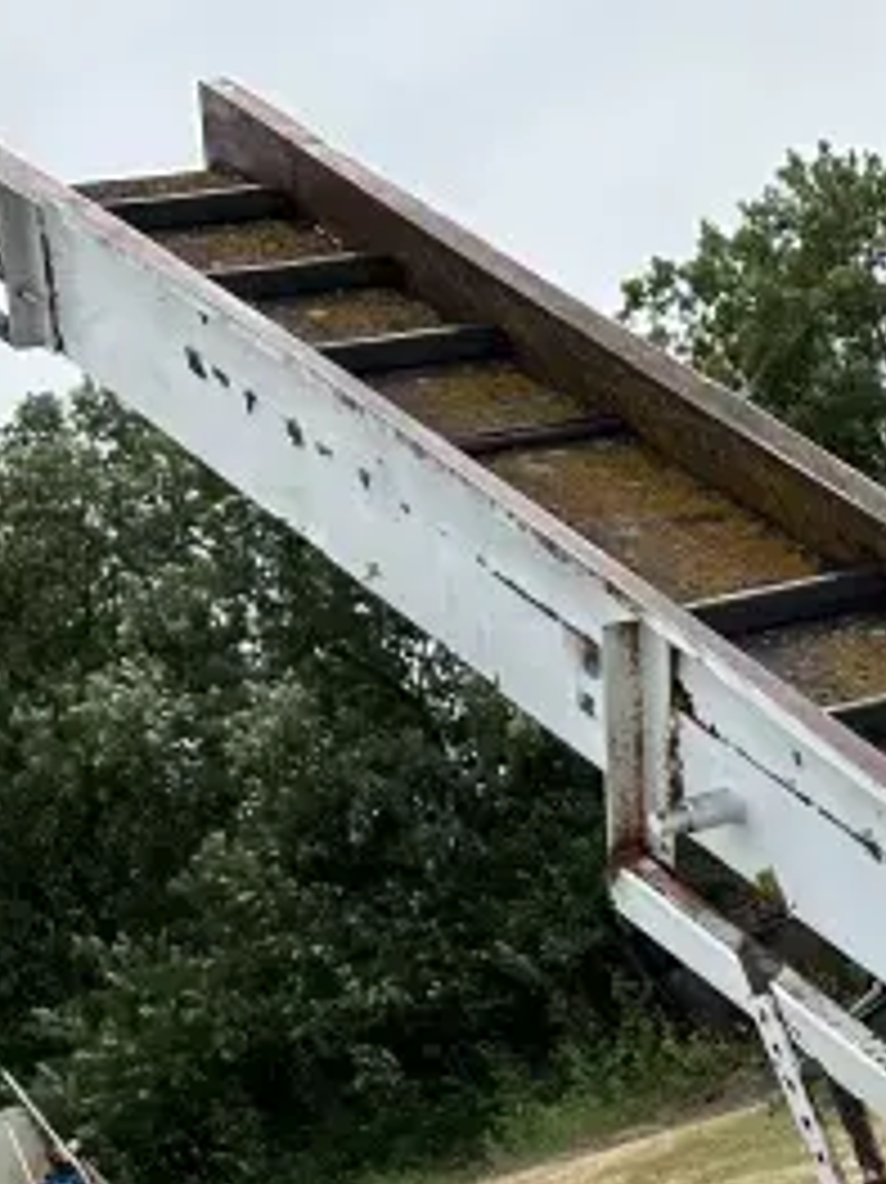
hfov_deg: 14.0
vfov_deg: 20.0
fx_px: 3245
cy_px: 1189
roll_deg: +18.5
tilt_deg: -6.5
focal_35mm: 95
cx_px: 1538
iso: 50
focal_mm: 5.7
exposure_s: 1/3704
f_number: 1.5
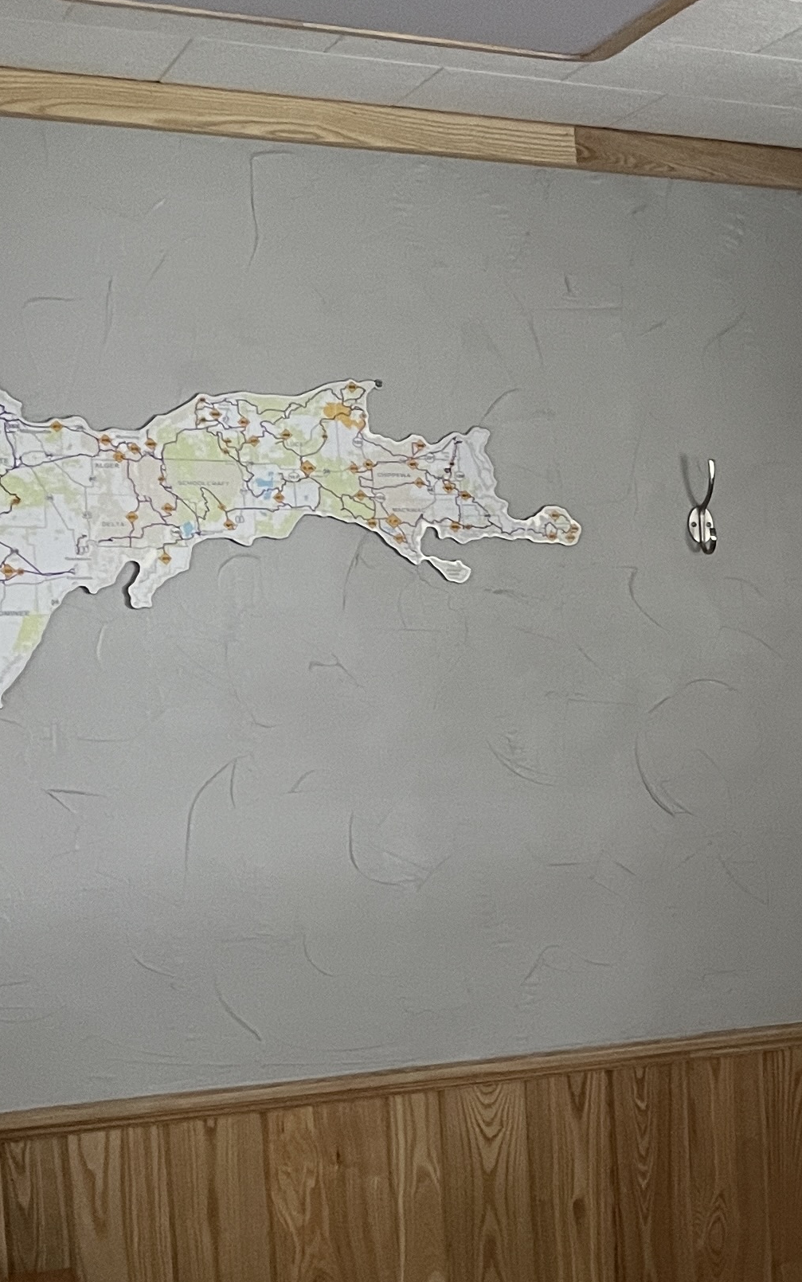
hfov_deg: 16.4
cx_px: 1349
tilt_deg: -6.6
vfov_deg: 29.5
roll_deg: +1.3
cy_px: 866
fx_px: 2412
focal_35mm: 69
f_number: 1.6
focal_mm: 4.2
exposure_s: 1/60
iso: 320
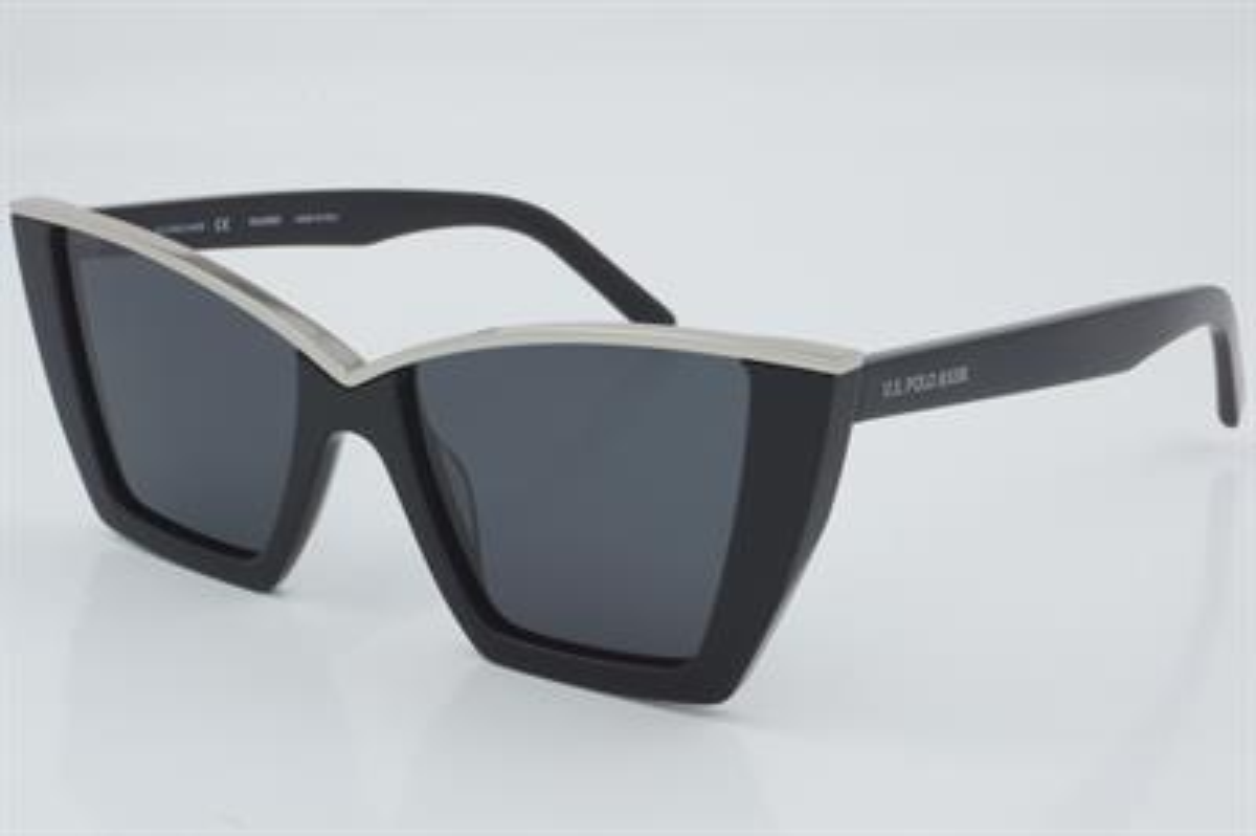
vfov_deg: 18.2
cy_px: 418
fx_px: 2614
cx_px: 628
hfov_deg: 27.0
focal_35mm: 75
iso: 100
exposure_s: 1/3
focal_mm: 50
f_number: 32
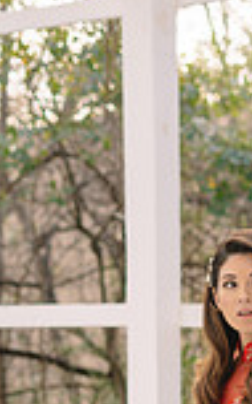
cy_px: 545
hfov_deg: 8.6
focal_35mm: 151
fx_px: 1659
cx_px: 305
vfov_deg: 13.3
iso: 50
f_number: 2.5
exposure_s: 1/200
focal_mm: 50
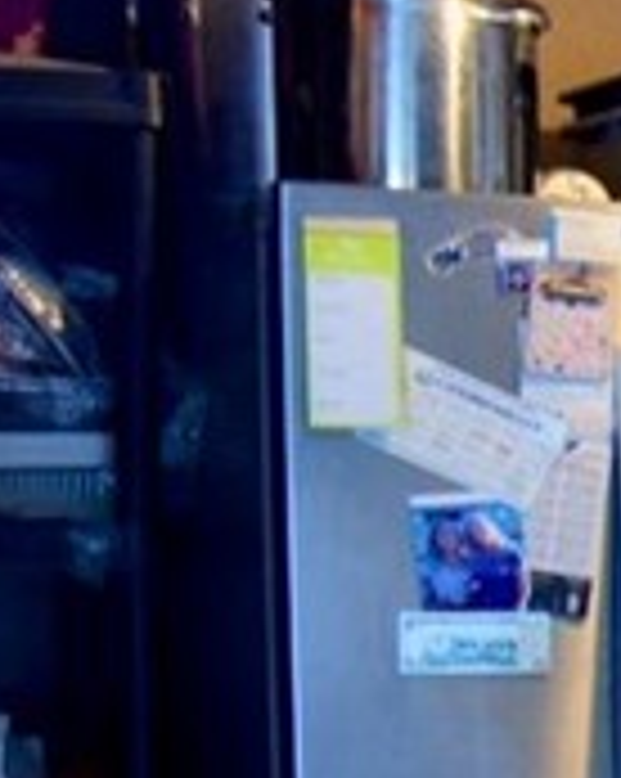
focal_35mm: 117
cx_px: 2156
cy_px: 776
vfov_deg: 16.1
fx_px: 2693
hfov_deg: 9.0
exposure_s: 1/50
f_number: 3.5
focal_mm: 14
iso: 800
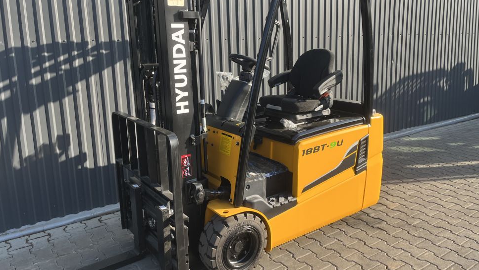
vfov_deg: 38.9
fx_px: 381
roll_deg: +2.1
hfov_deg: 64.3
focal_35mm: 30
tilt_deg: -10.8
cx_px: 253
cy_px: 116
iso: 50
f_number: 1.6
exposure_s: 1/845
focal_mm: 5.1
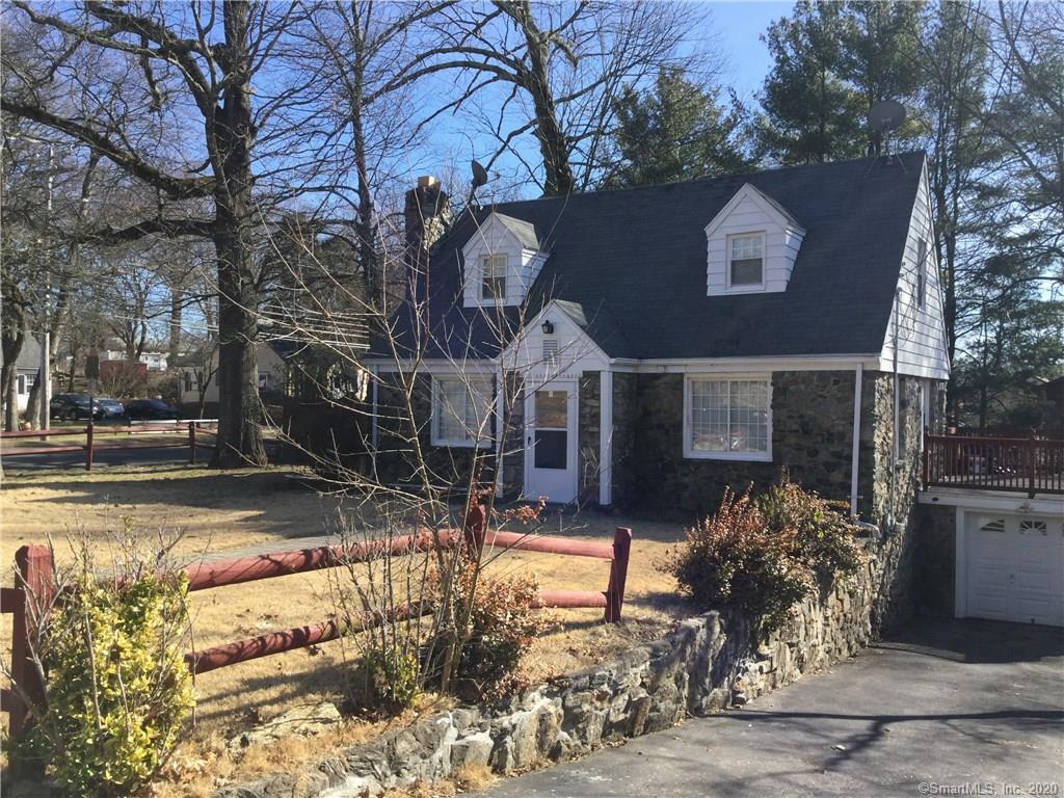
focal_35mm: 31
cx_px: 532
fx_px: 953
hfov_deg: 58.4
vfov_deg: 45.4
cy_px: 399
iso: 25
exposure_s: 1/673
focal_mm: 3.3
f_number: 2.4
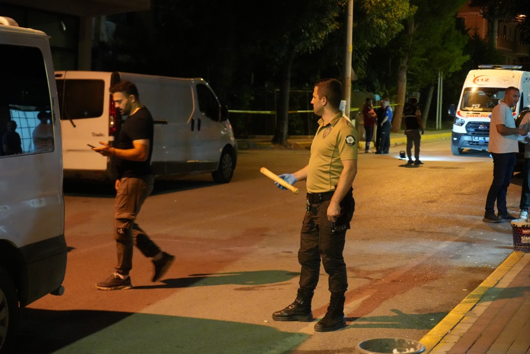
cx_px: 265
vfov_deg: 19.5
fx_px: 1030
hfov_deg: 28.8
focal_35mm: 70
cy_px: 177
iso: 12800
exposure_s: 1/80
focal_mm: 70
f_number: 4
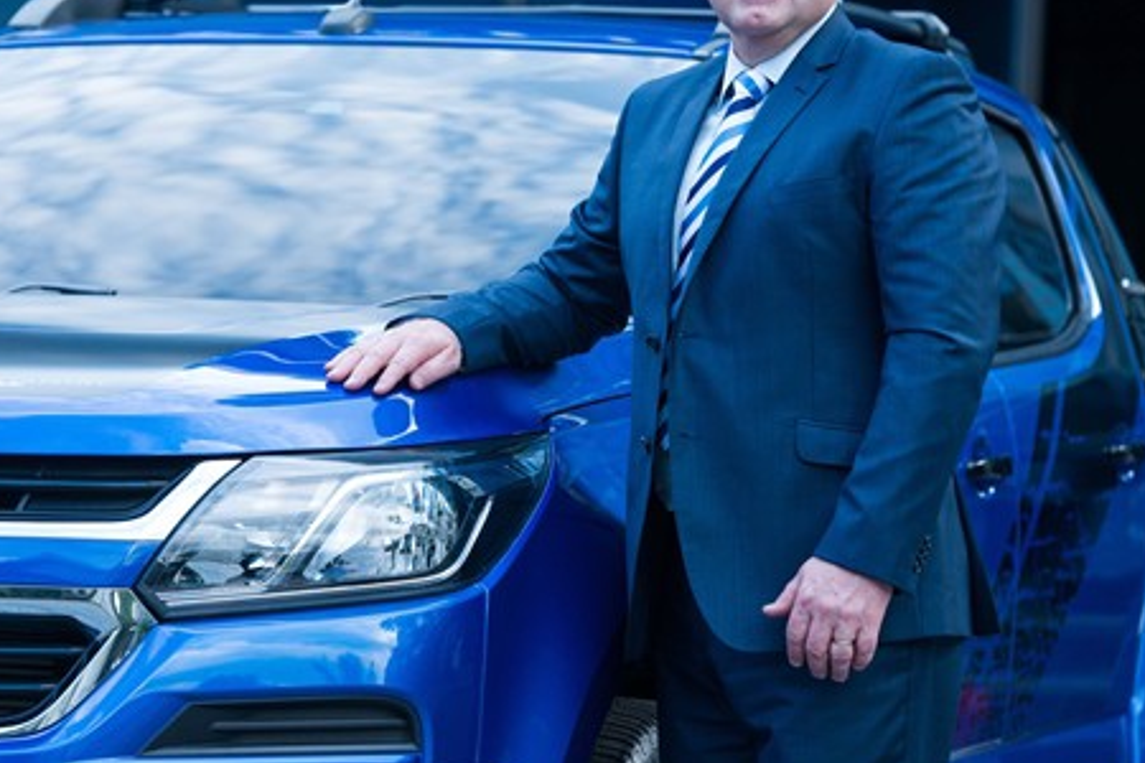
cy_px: 240
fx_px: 6106
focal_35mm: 192
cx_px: 366
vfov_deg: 7.1
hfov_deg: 10.7
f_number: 4
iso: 400
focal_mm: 135
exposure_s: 1/250
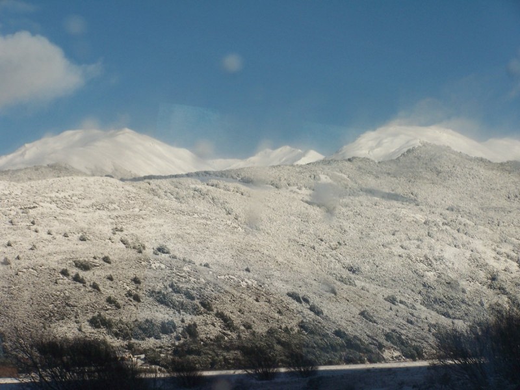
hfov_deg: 15.4
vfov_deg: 11.6
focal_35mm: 128
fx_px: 1923
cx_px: 260
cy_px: 195
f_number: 4.5
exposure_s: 1/500
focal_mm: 21.2
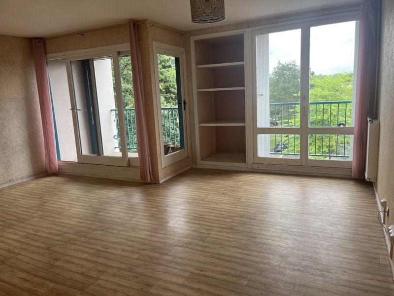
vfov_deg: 53.1
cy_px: 148
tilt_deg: -11.3
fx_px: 296
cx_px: 197
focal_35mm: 26
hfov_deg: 67.3
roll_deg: +1.6
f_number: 1.6
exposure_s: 1/282
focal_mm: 5.1
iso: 40
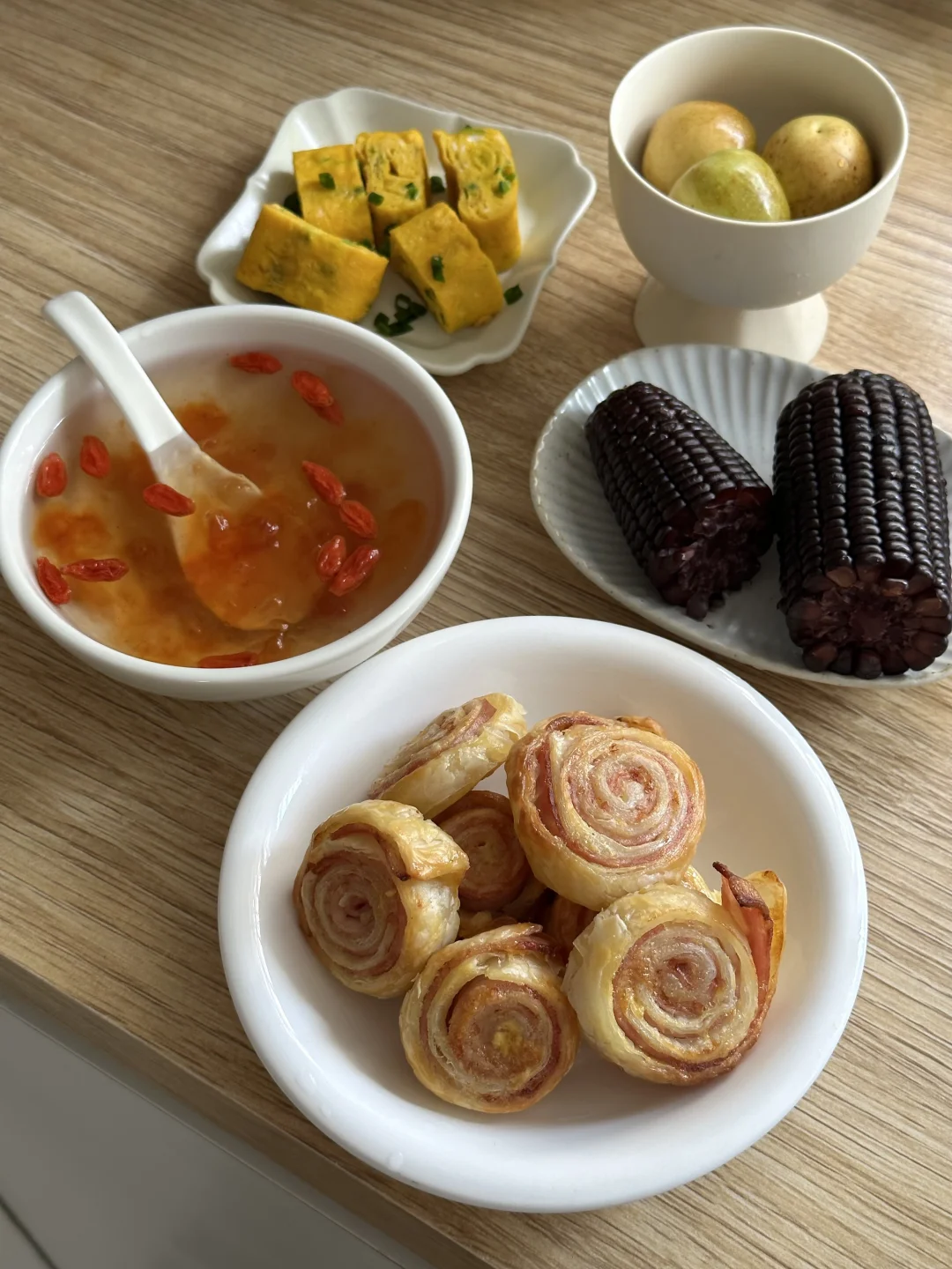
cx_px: 476
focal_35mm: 48
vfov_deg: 39.7
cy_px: 634
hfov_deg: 30.3
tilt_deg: -56.3
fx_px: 1760
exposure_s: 1/60
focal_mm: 6.86
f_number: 1.78
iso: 100
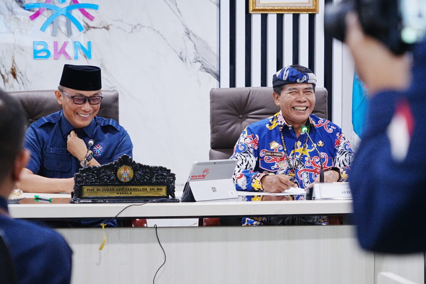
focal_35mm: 120
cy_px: 142
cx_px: 213
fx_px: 1420
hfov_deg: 17.1
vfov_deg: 11.4
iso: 10000
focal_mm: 120
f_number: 6.3
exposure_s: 1/125
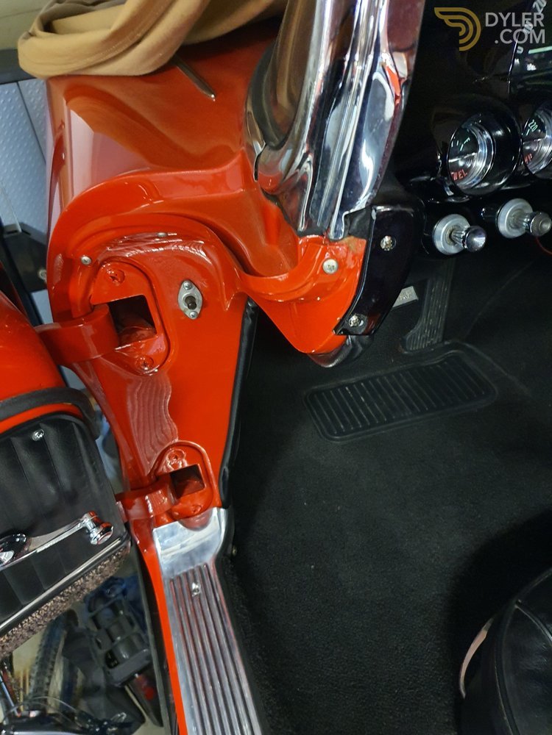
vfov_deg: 67.3
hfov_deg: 53.1
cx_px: 276
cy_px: 368
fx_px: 553
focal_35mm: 26
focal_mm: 4.3
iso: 500
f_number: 1.5
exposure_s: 1/17
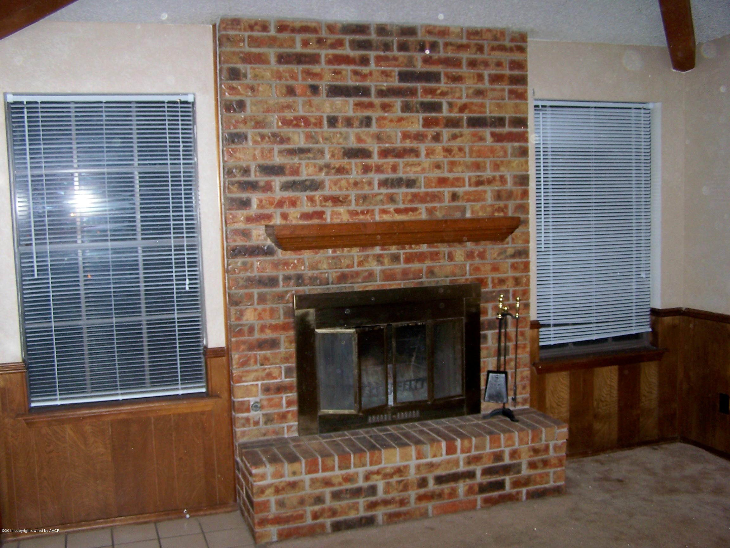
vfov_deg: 37.7
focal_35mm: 38
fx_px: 801
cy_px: 274
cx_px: 365
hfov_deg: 49.0
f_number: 2.8
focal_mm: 6.3
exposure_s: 1/60
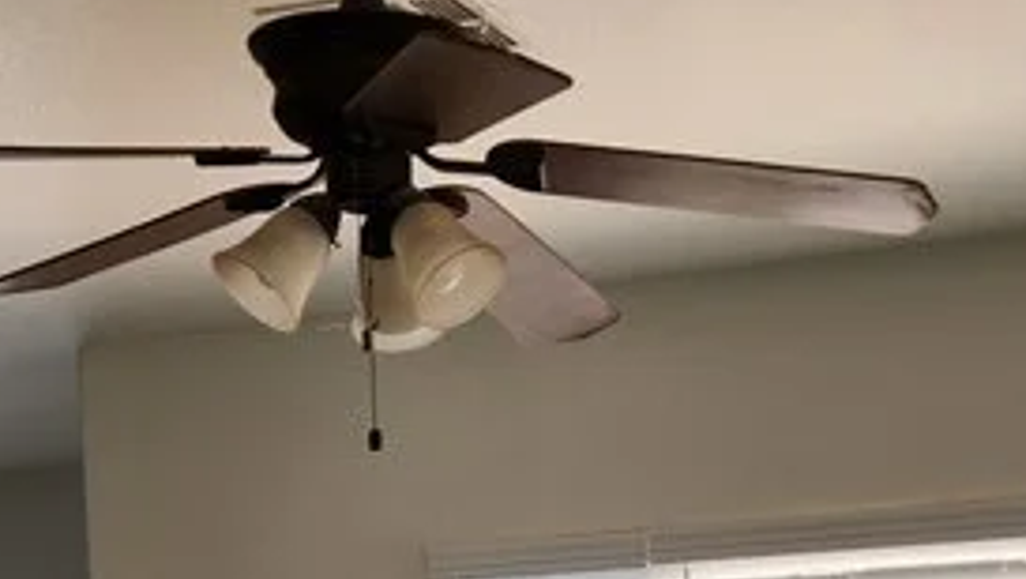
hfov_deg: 22.7
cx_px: 586
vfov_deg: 12.0
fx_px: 2559
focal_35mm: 94
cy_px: 1008
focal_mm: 5.4
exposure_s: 1/180
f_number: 1.8
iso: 40
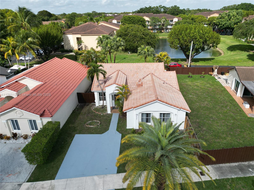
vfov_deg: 56.8
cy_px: 95
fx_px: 176
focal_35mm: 24
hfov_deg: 71.6
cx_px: 127
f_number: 1.7
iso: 130
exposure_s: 1/4000
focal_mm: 6.72
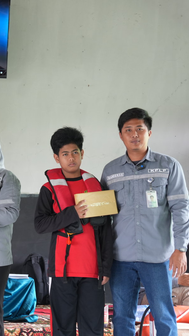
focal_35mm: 95
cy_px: 167
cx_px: -6
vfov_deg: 22.5
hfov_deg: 12.6
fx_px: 846
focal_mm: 40
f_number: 2.8
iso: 500
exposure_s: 1/80
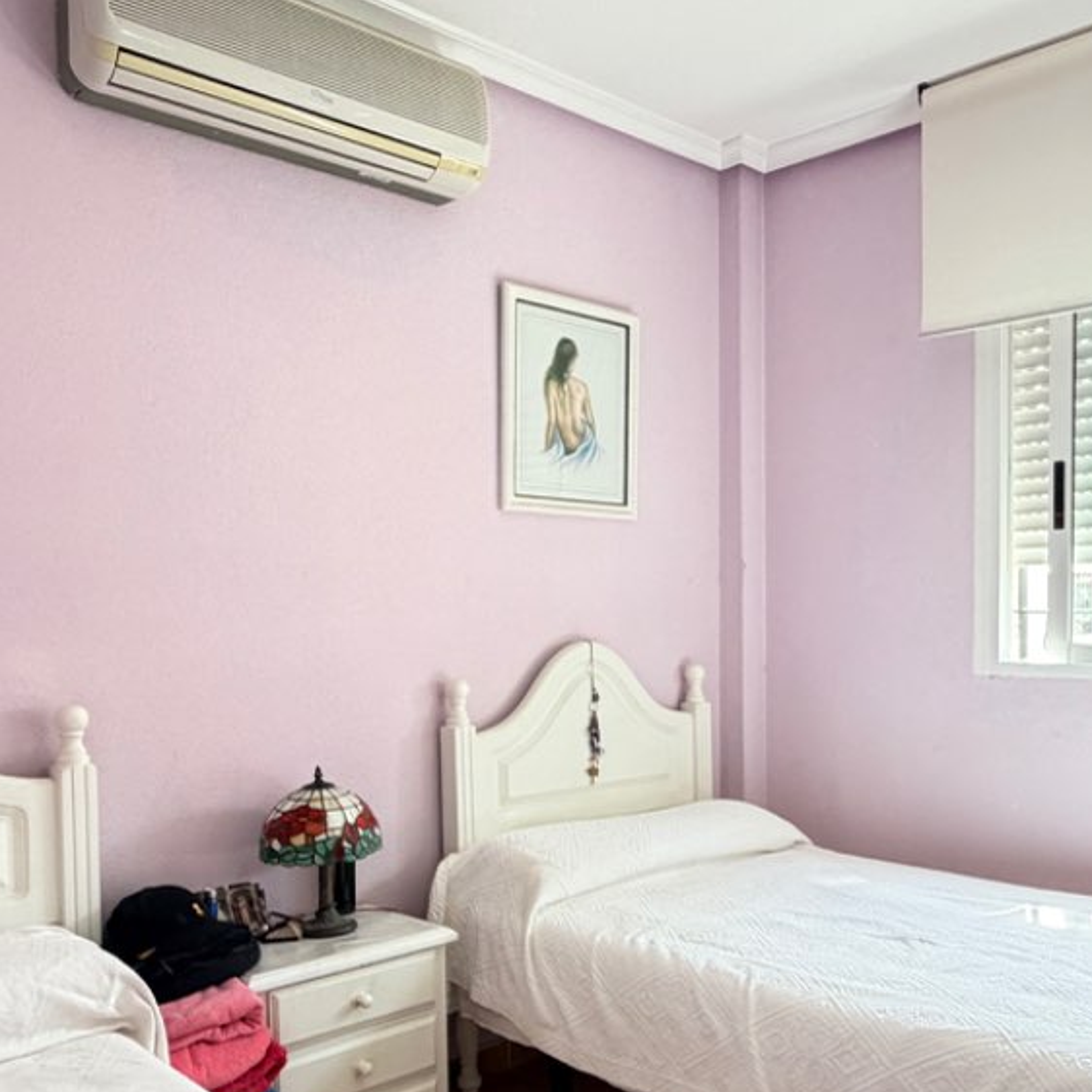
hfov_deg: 49.3
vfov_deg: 49.4
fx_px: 1178
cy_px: 654
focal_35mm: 33
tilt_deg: -1.8
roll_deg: +2.1
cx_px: 680
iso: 320
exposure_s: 1/99
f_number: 2.2
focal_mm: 2.22
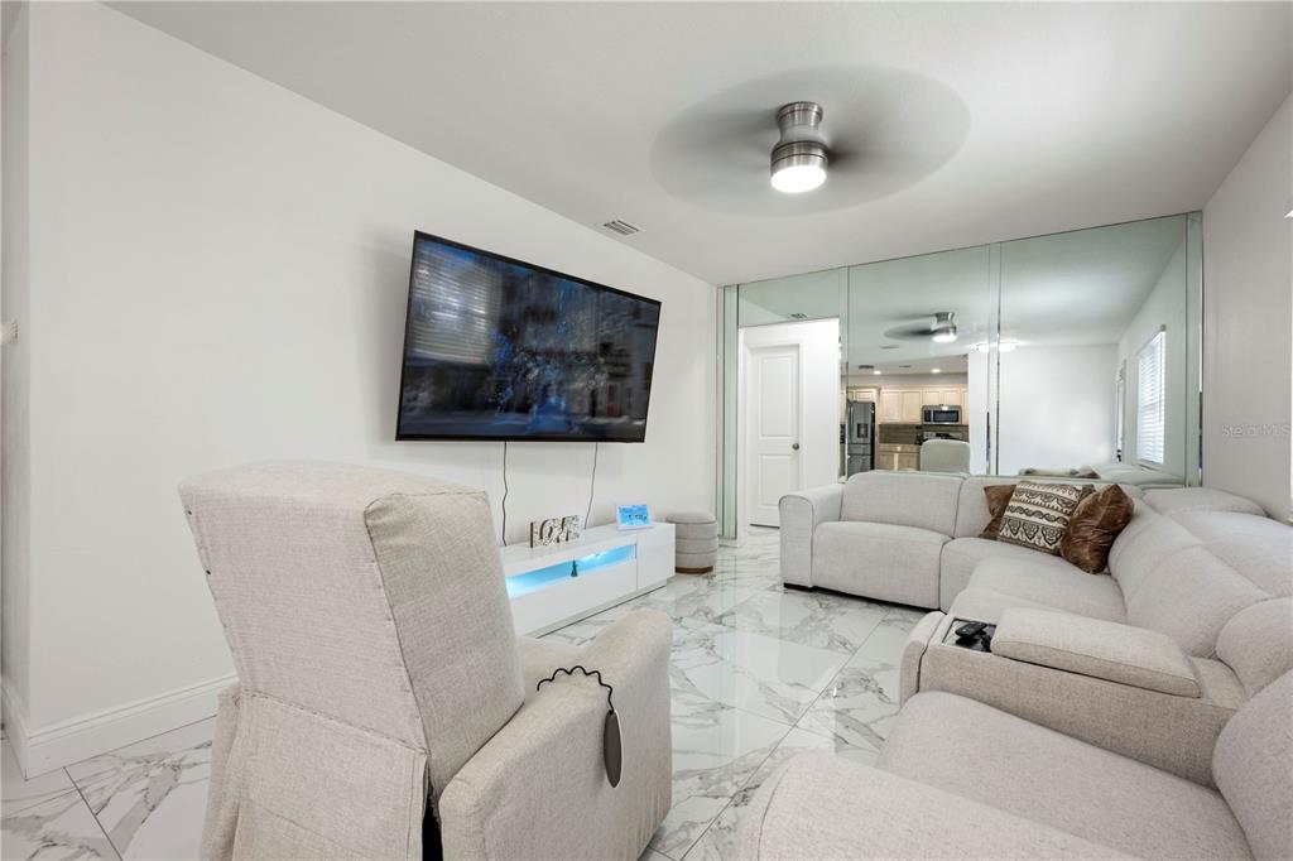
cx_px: 646
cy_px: 430
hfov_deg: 98.6
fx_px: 556
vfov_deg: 75.5
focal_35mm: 16
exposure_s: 1/3
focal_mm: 15.5
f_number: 9
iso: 250
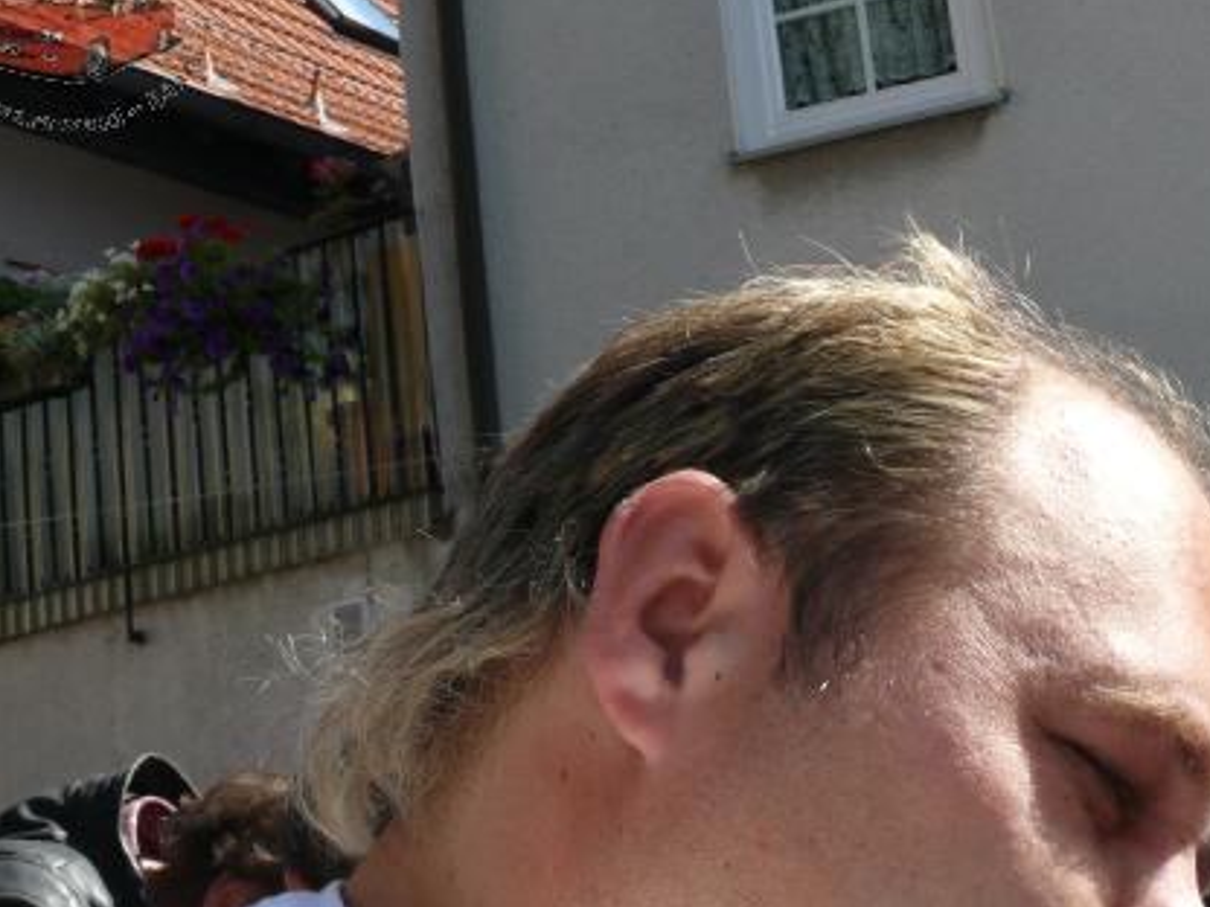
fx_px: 2237
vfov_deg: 22.8
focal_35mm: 64
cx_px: 919
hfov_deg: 29.7
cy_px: 653
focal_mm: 8
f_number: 5.6
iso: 100
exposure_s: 1/250
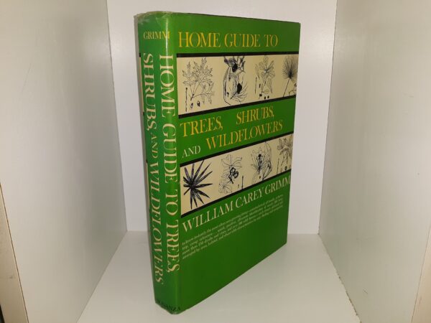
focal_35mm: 28
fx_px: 349
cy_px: 162
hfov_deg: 63.4
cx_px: 216
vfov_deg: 49.7
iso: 40
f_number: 1.7
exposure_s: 1/130
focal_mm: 3.7
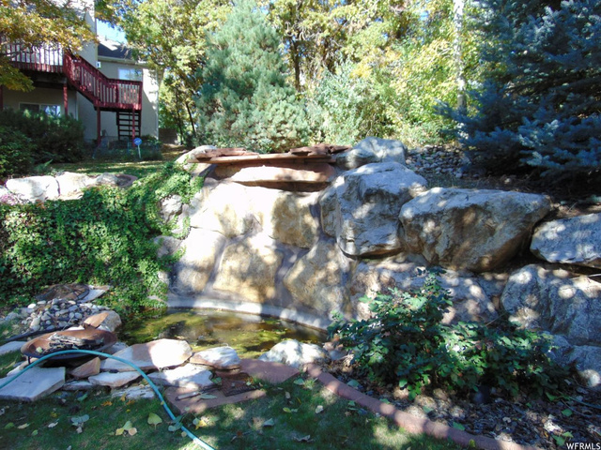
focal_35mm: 25
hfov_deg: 69.4
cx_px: 300
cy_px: 225
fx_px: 434
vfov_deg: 54.9
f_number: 3
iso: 80
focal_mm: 4.5
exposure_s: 1/200
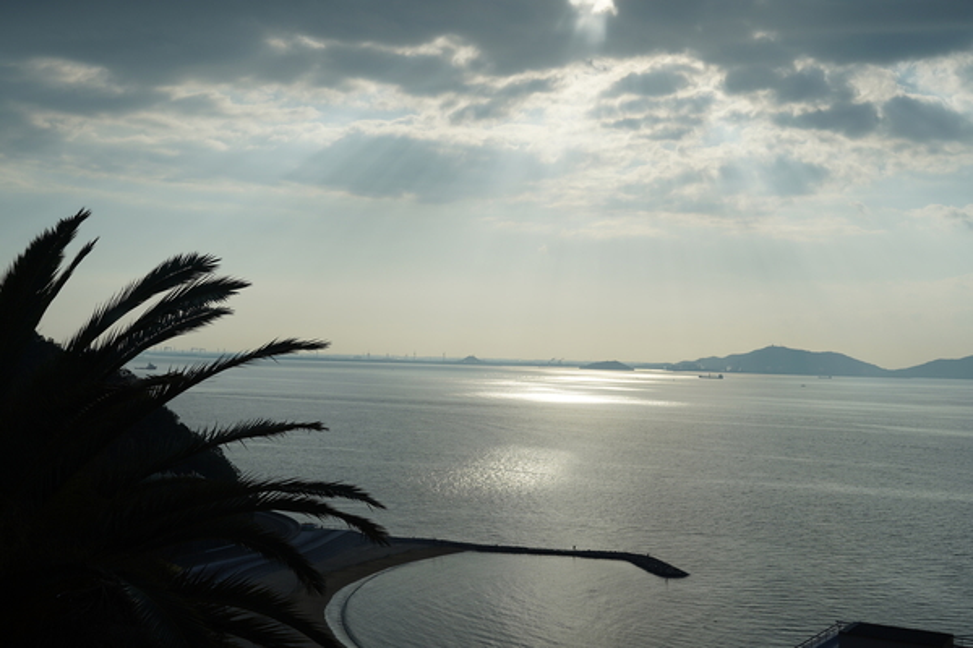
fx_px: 1243
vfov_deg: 29.2
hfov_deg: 42.7
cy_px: 324
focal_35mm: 46
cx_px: 486
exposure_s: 1/1000
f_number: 8
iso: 100
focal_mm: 46
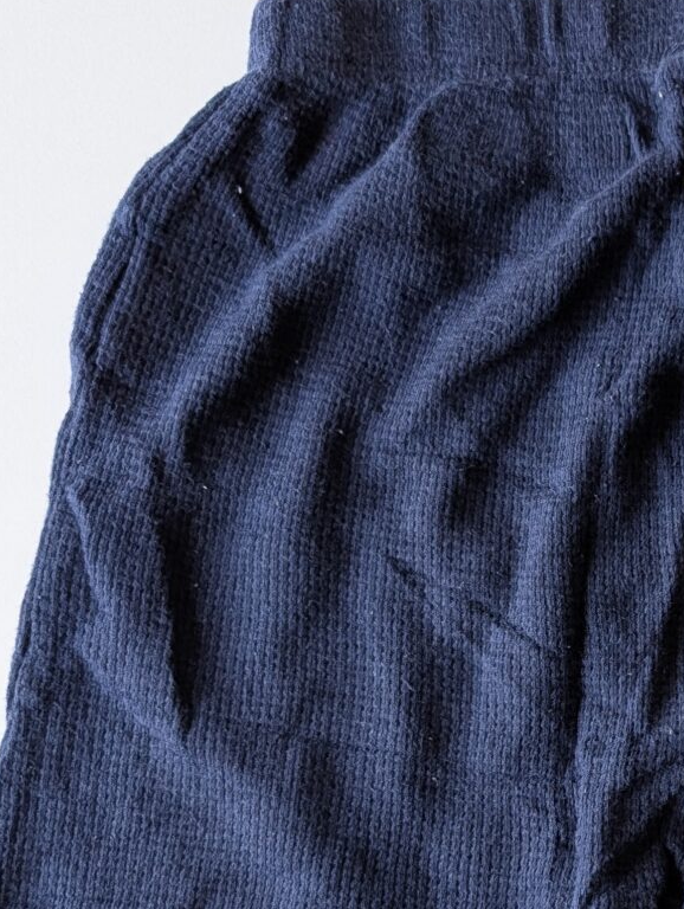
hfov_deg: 21.5
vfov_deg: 29.7
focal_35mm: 64
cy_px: 703
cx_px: 794
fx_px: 1682
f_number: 1.68
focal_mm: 6.9
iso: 93
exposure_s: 1/69.6
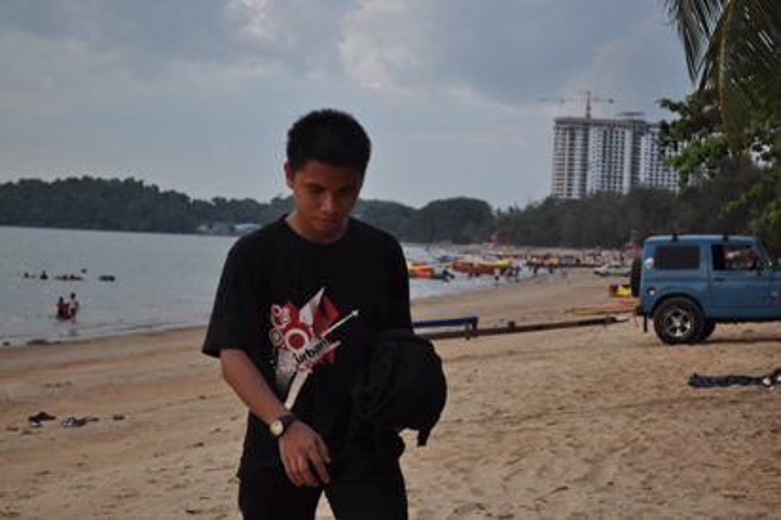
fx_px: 1788
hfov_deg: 24.6
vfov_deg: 16.5
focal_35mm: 82
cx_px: 390
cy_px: 260
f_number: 5.6
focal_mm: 55
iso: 200
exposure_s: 1/125
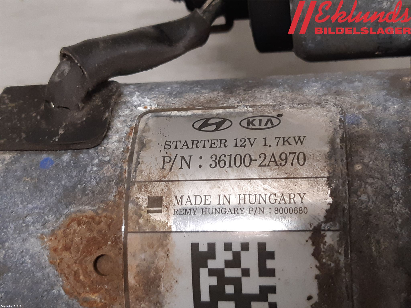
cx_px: 206
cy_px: 154
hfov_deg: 67.3
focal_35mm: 26
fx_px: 309
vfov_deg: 53.1
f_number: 1.7
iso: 125
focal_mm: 3.93
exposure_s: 1/50
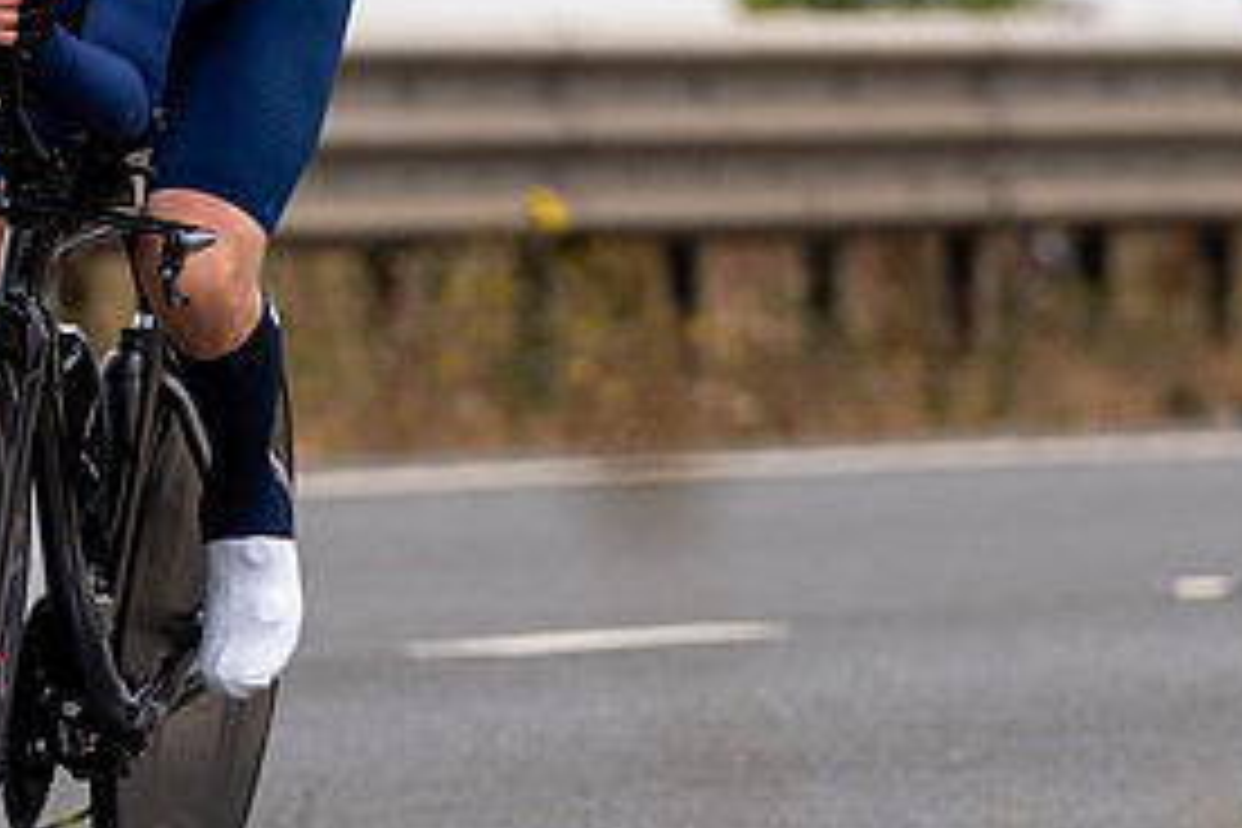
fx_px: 35291
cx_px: 91
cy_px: 315
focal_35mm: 1023
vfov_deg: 1.3
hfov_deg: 2.0
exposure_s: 1/800
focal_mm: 200
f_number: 3.5
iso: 100
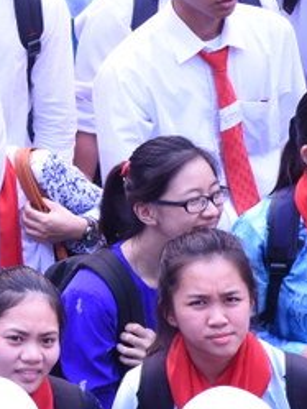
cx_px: -158
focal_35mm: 352
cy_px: 131
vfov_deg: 5.6
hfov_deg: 4.2
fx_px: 4162
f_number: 13
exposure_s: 1/100
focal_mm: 95
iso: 400
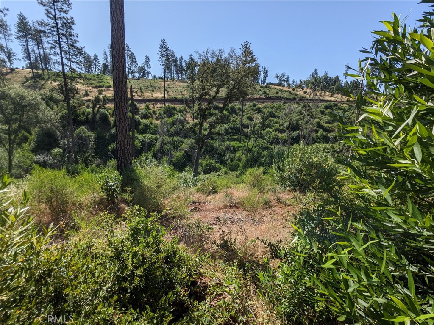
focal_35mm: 16
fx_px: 201
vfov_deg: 78.1
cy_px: 162
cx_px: 217
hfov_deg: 94.5
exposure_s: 1/1368
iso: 37
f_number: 2.2
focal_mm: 2.22
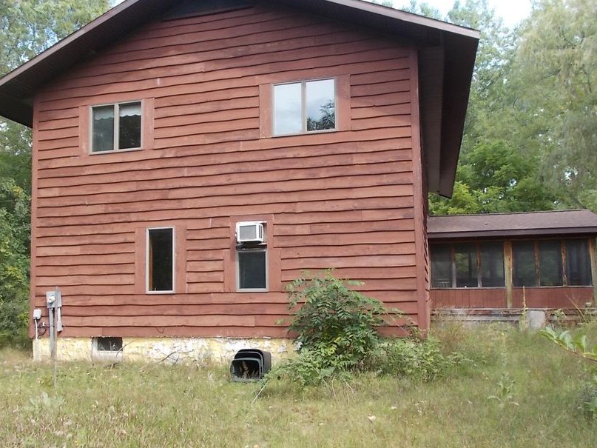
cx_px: 271
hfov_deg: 55.3
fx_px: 569
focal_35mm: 33
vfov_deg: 42.9
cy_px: 251
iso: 80
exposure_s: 1/200
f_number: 3.2
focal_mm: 4.6
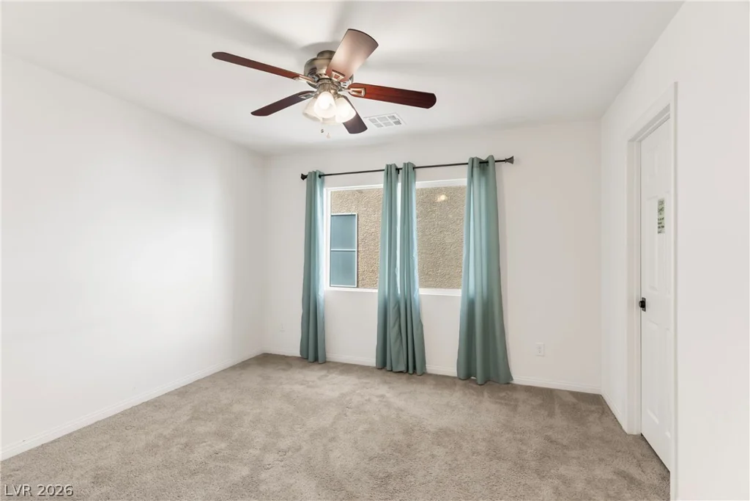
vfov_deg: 70.5
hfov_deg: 93.3
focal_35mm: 17
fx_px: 354
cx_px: 375
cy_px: 250
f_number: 8
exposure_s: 1/1.25
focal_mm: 17
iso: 400
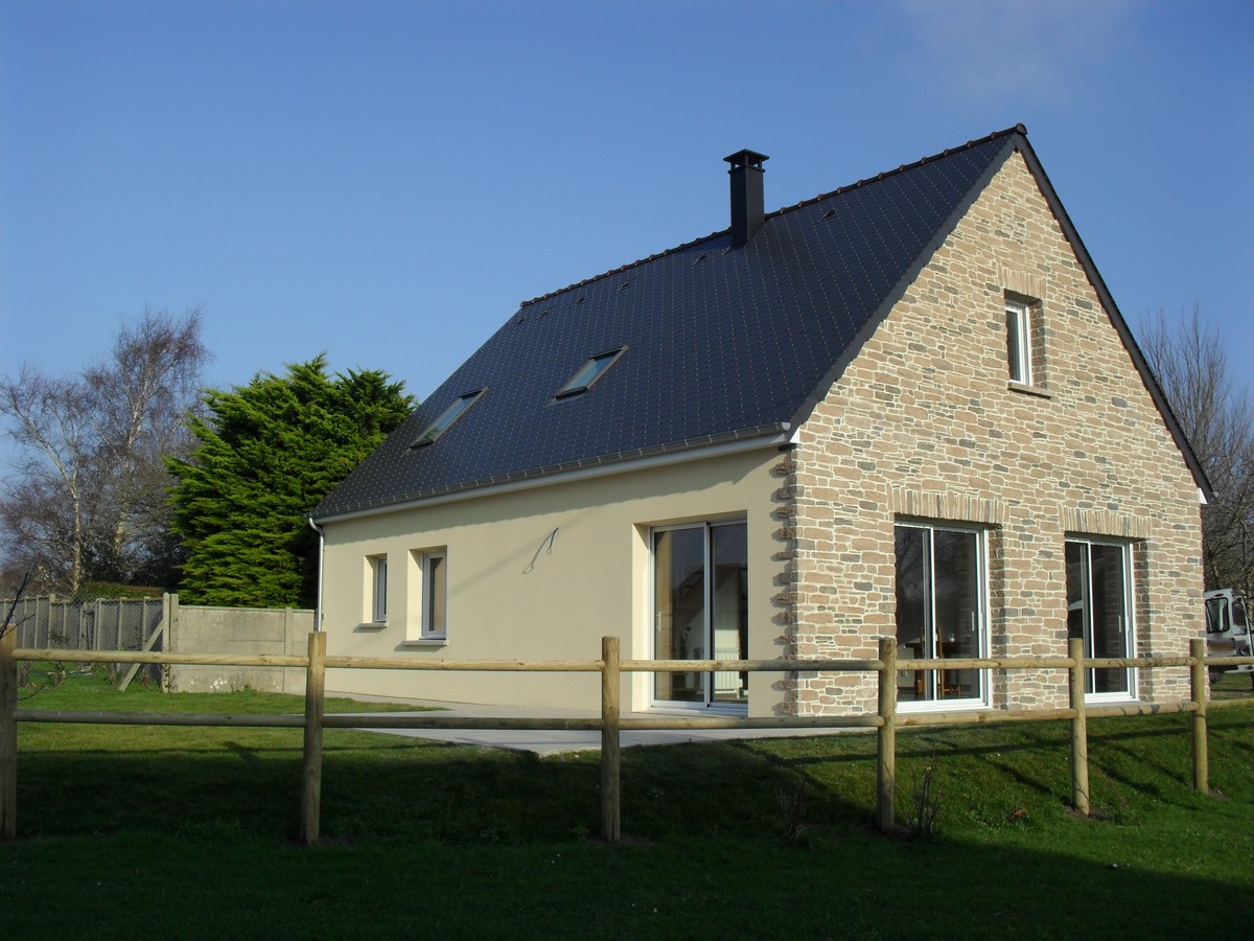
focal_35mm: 35
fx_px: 1268
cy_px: 470
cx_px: 627
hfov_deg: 52.6
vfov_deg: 40.7
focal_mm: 6.3
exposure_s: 1/250
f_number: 8.4
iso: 100
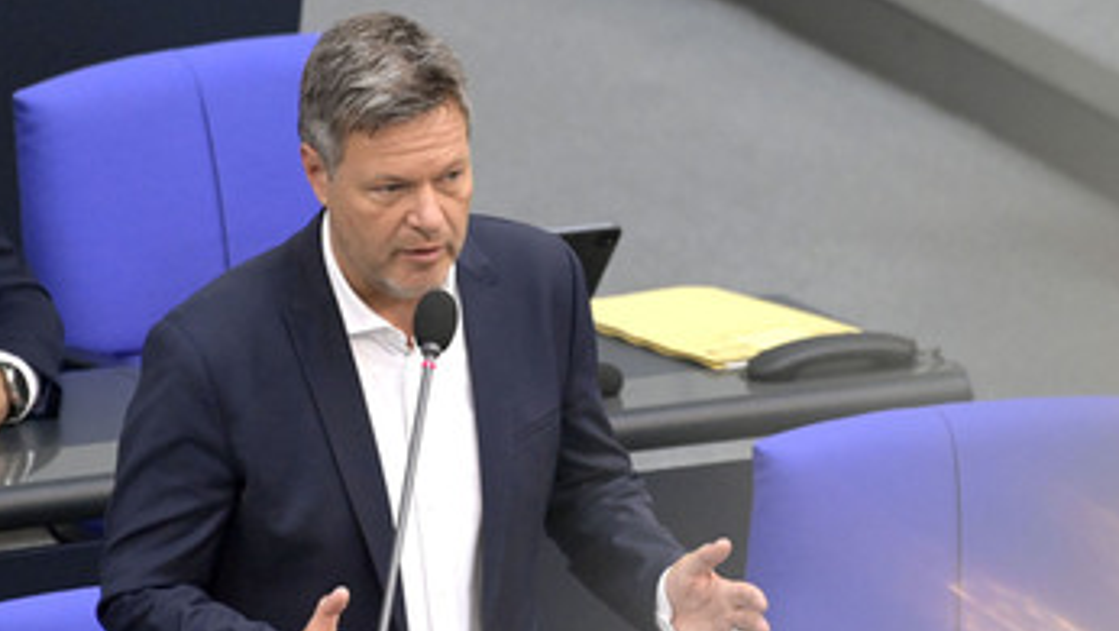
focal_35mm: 600
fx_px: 17811
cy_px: 427
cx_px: 561
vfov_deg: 2.0
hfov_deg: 3.6
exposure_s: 1/400
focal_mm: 440
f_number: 5.6
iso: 8000
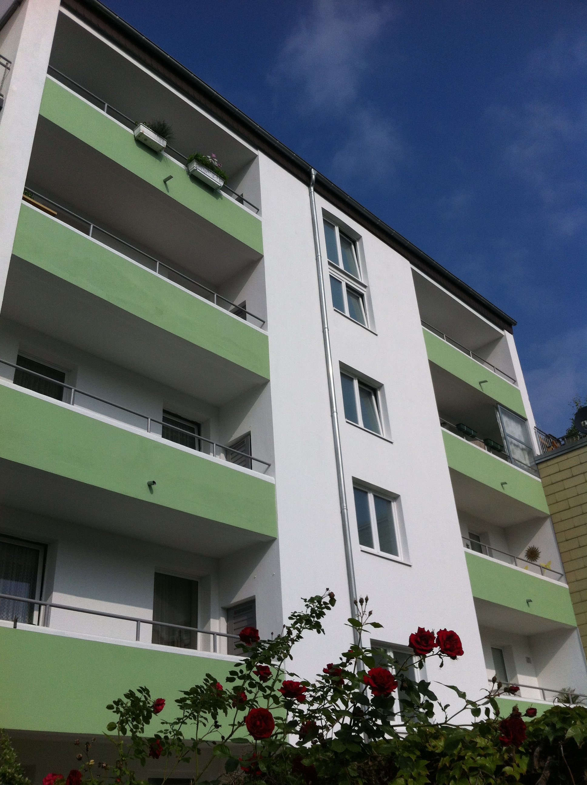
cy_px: 392
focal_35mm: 35
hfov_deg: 40.6
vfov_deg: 52.7
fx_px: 793
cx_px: 294
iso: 80
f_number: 2.8
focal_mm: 3.85
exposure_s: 1/3352
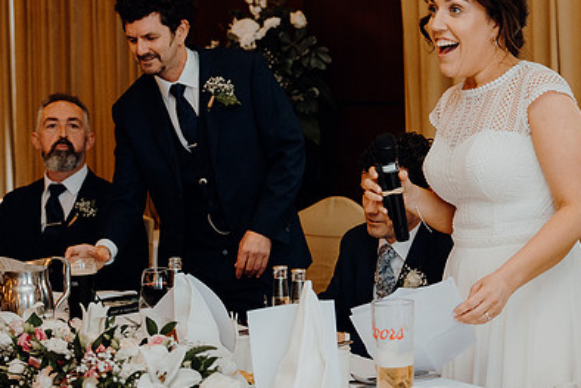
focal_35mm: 84
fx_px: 1356
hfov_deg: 24.0
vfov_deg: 16.3
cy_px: 151
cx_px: 406
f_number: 2.8
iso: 1250
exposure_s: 1/200
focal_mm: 38
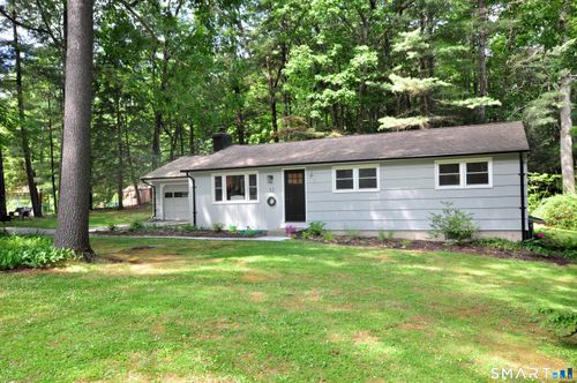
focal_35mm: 28
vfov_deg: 45.6
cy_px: 192
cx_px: 288
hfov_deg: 64.6
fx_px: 456
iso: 800
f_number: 8
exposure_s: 1/160
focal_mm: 19
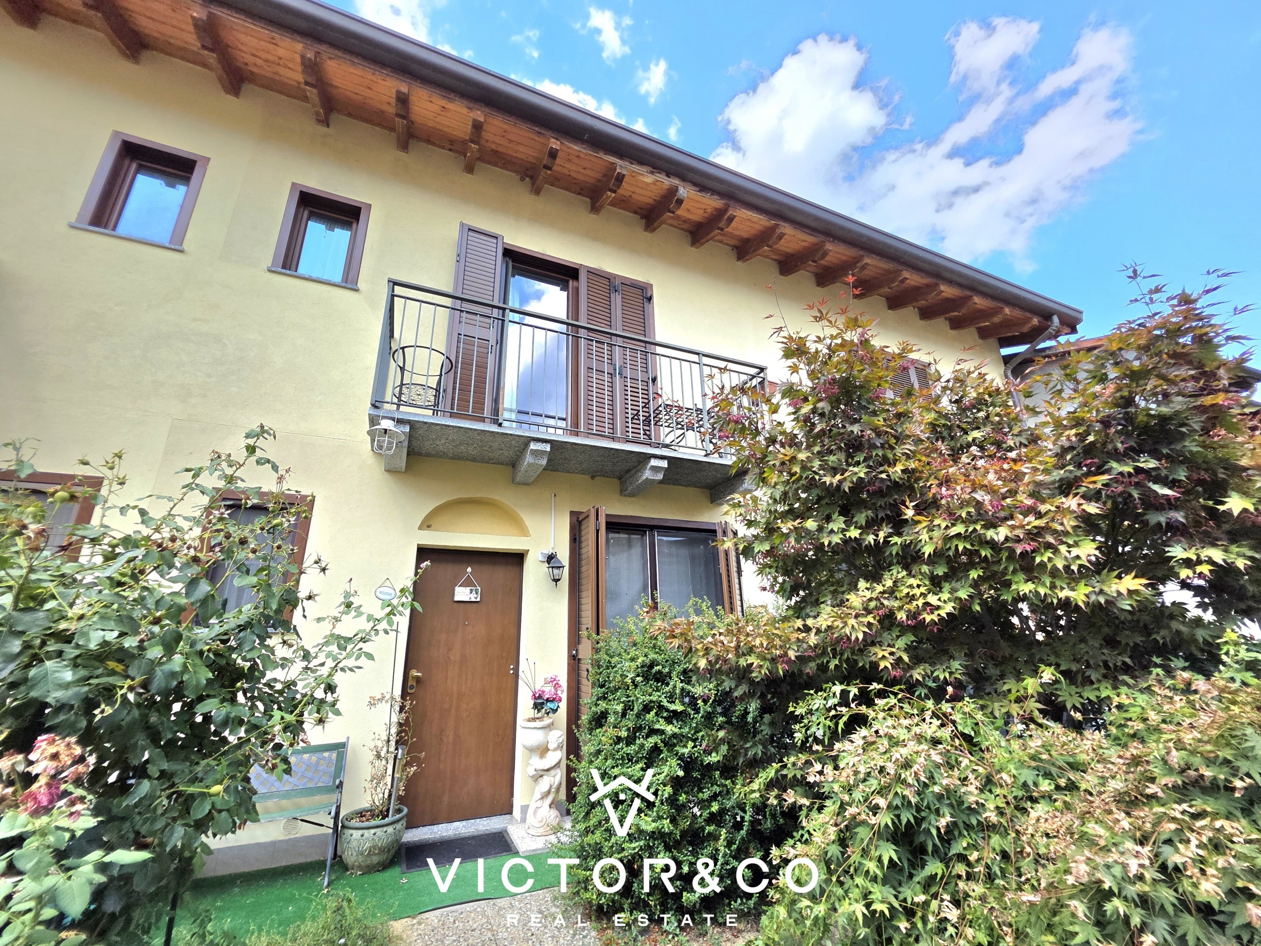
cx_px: 630
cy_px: 473
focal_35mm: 13
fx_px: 474
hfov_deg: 106.2
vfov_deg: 89.9
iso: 40
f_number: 1.9
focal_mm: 2.2
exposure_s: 1/1250
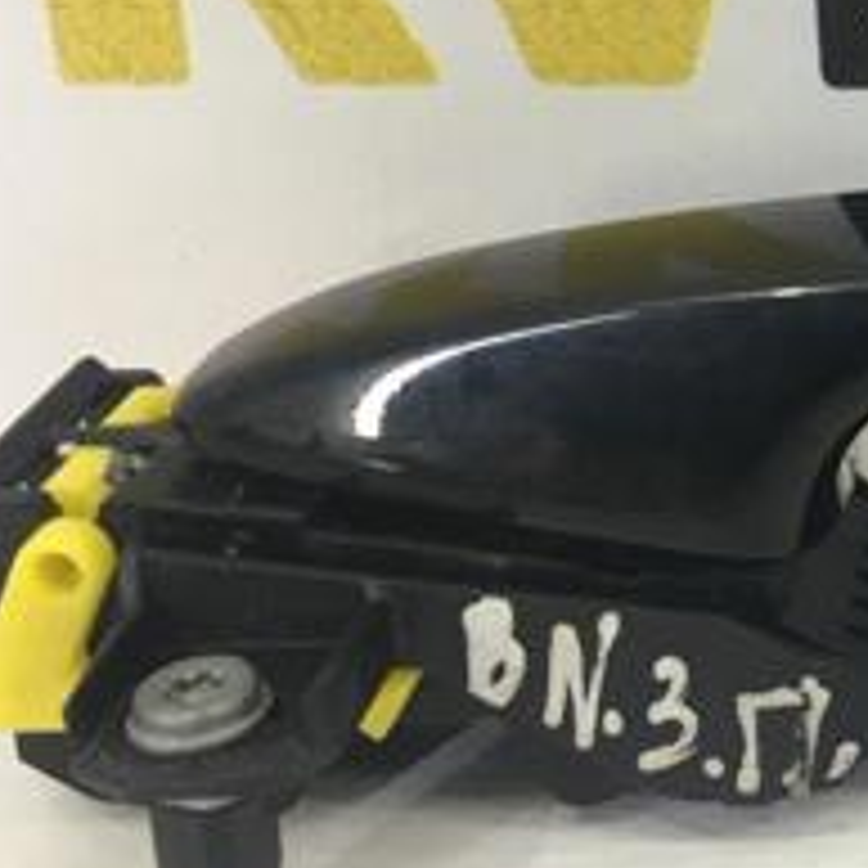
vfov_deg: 19.7
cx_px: 1358
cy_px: -27
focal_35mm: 85
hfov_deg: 17.9
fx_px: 2411
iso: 25
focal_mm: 4.15
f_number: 2.2
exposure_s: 1/33
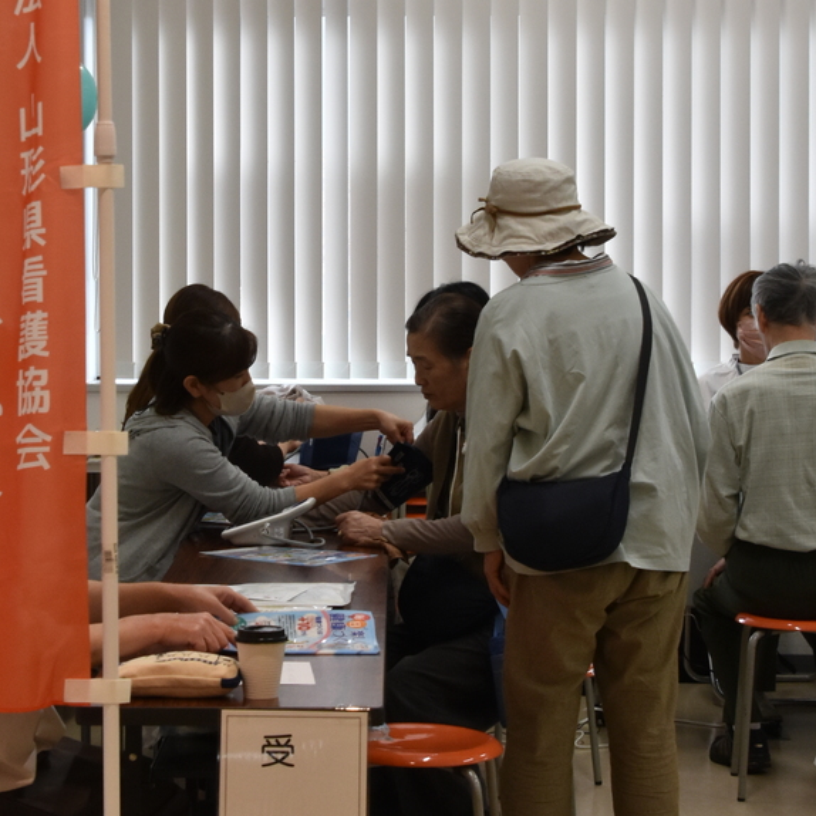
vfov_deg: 18.0
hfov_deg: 18.1
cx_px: 318
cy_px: 237
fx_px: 2560
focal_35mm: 96
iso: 800
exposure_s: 1/160
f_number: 6.3
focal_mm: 30
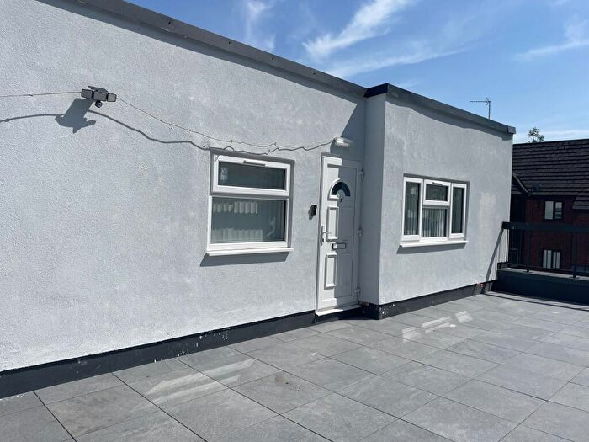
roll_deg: -0.7
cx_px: 294
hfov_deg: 67.3
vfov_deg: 53.1
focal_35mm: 26
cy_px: 221
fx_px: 442
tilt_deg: -1.1
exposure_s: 1/7813
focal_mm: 4.2
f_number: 1.6
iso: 32
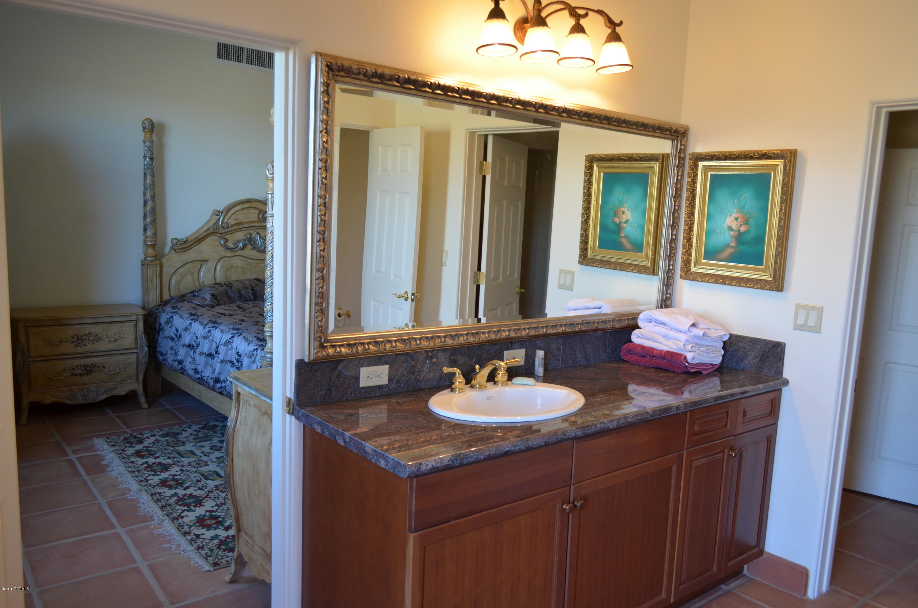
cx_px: 459
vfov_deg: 47.7
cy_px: 304
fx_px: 687
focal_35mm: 27
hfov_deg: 67.5
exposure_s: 1/60
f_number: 4
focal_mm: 18
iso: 450
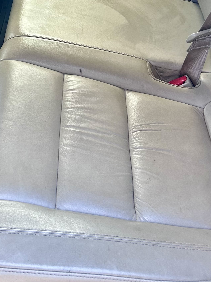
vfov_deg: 29.1
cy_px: -1
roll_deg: +0.9
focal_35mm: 62
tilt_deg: -34.6
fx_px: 504
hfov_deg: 23.1
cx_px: 21
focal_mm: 5.7
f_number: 1.5
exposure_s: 1/121
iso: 100
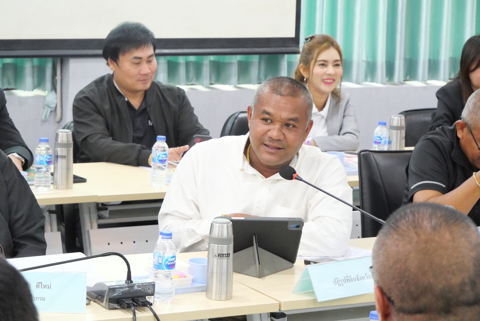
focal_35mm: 124
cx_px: 240
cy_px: 160
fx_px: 1654
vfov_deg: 11.1
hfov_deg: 16.5
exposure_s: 1/40
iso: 3200
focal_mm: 60
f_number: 5.6
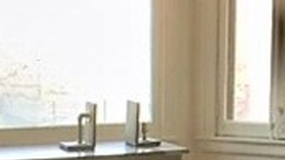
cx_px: 278
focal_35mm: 122
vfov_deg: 9.9
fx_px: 921
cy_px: 147
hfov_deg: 17.2
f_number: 2.2
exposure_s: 1/30
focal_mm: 4.15
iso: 32
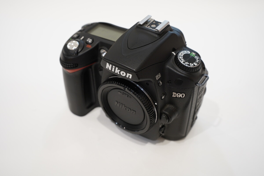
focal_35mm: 39
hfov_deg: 49.6
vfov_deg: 34.2
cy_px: 88
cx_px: 132
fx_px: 286
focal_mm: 39
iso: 640
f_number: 8
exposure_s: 1/40
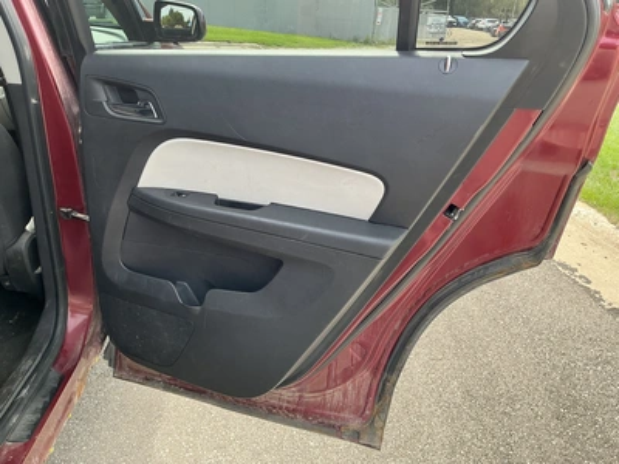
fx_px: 501
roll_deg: -4.0
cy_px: 232
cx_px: 310
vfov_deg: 49.7
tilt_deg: -22.3
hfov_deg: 63.4
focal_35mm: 28
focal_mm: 3
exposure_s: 1/166
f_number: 1.8
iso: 25
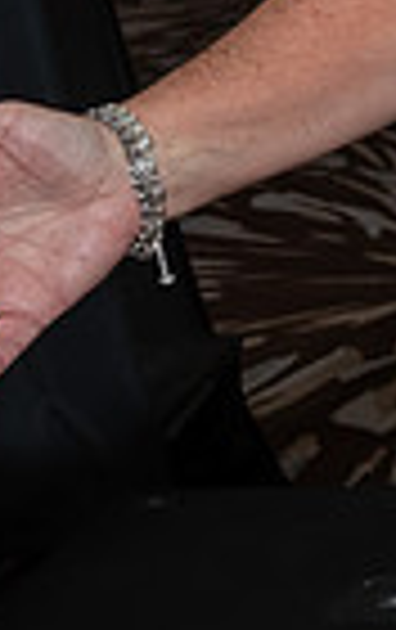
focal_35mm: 227
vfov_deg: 8.9
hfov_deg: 5.3
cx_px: 1369
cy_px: -458
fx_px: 3904
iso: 400
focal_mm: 26
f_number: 6.3
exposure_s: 1/250
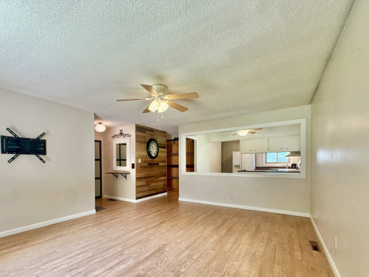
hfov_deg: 90.1
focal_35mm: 17
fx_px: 181
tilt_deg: -1.7
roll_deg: +0.1
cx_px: 152
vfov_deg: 73.9
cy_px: 167
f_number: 2.2
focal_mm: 2.22
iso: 250
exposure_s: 1/120
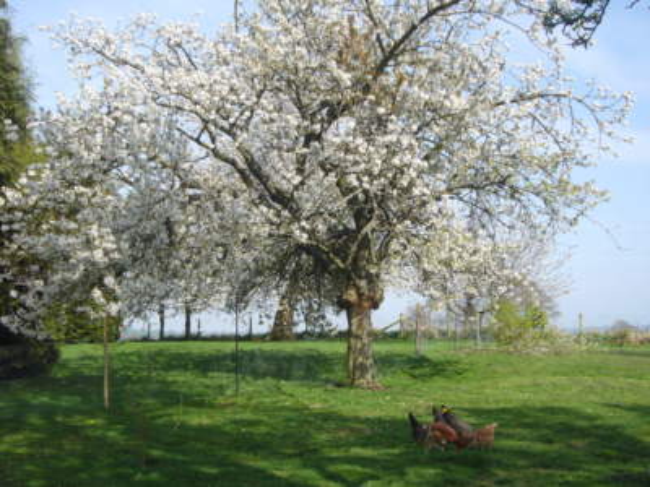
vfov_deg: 31.5
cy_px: 244
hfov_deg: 41.2
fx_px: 864
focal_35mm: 46
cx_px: 325
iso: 80
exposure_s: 1/160
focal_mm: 7.5
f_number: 7.1
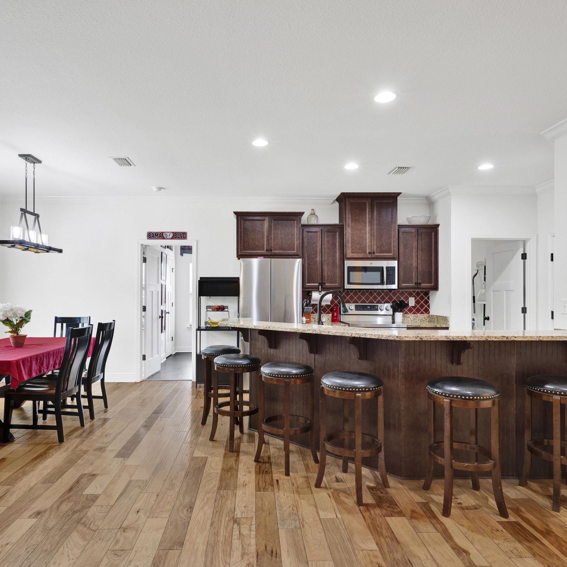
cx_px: 259
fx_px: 401
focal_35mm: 22
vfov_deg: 70.5
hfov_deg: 70.3
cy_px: 290
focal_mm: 16.5
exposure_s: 1/13
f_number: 11
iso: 400
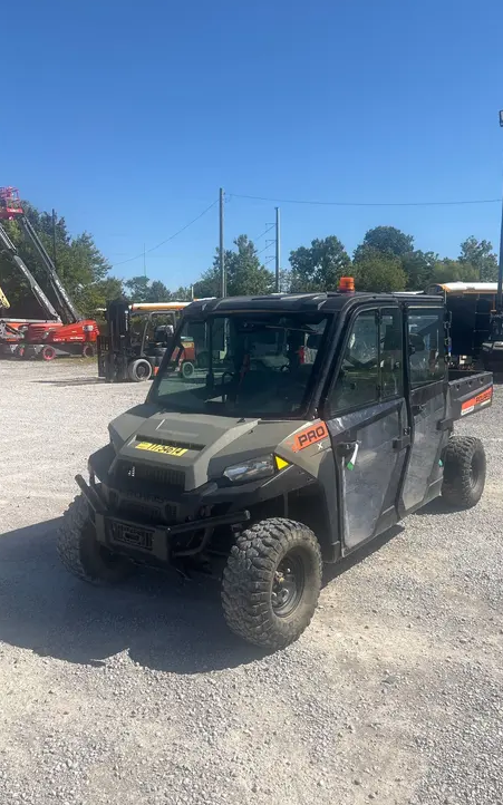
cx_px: 296
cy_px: 397
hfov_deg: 44.3
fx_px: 614
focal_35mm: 28
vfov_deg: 66.5
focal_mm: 5.96
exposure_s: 1/3534
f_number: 1.6
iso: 50
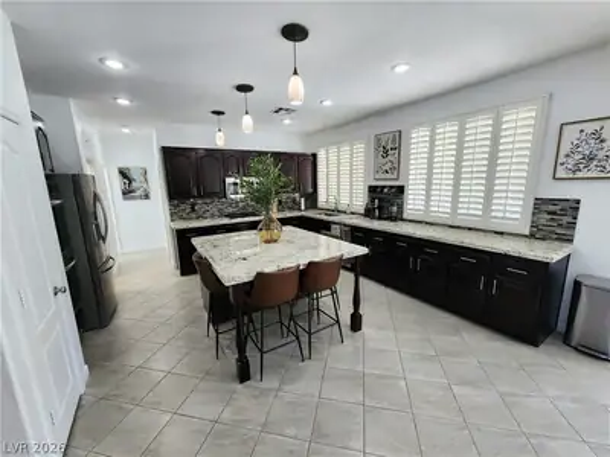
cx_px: 305
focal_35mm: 13
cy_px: 228
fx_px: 229
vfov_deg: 89.9
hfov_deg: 106.2
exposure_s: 1/60.2
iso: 125
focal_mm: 2.2
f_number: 2.2
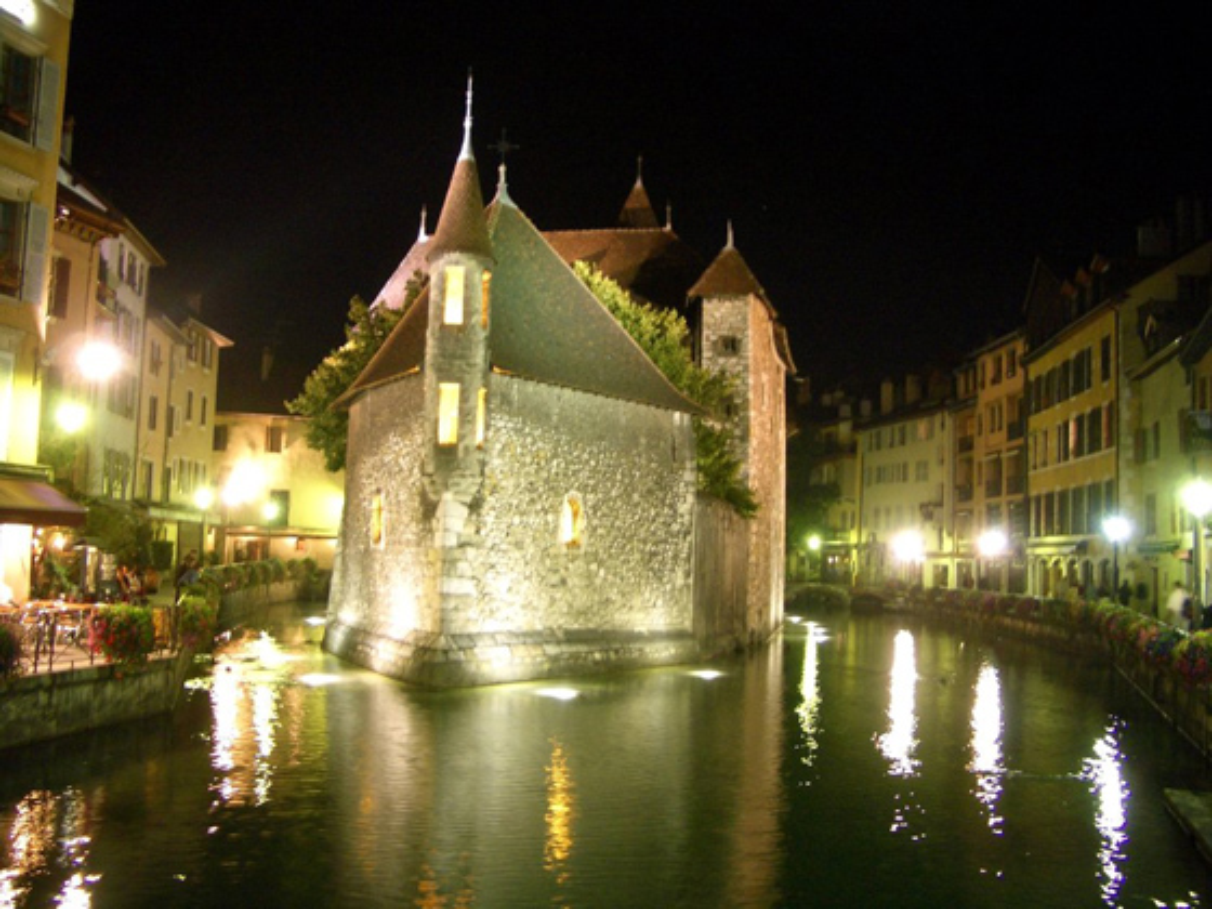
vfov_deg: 40.7
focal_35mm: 35
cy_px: 454
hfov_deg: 52.6
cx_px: 606
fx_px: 1225
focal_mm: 5.8
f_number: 2.6
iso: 100
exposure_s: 1/1.67
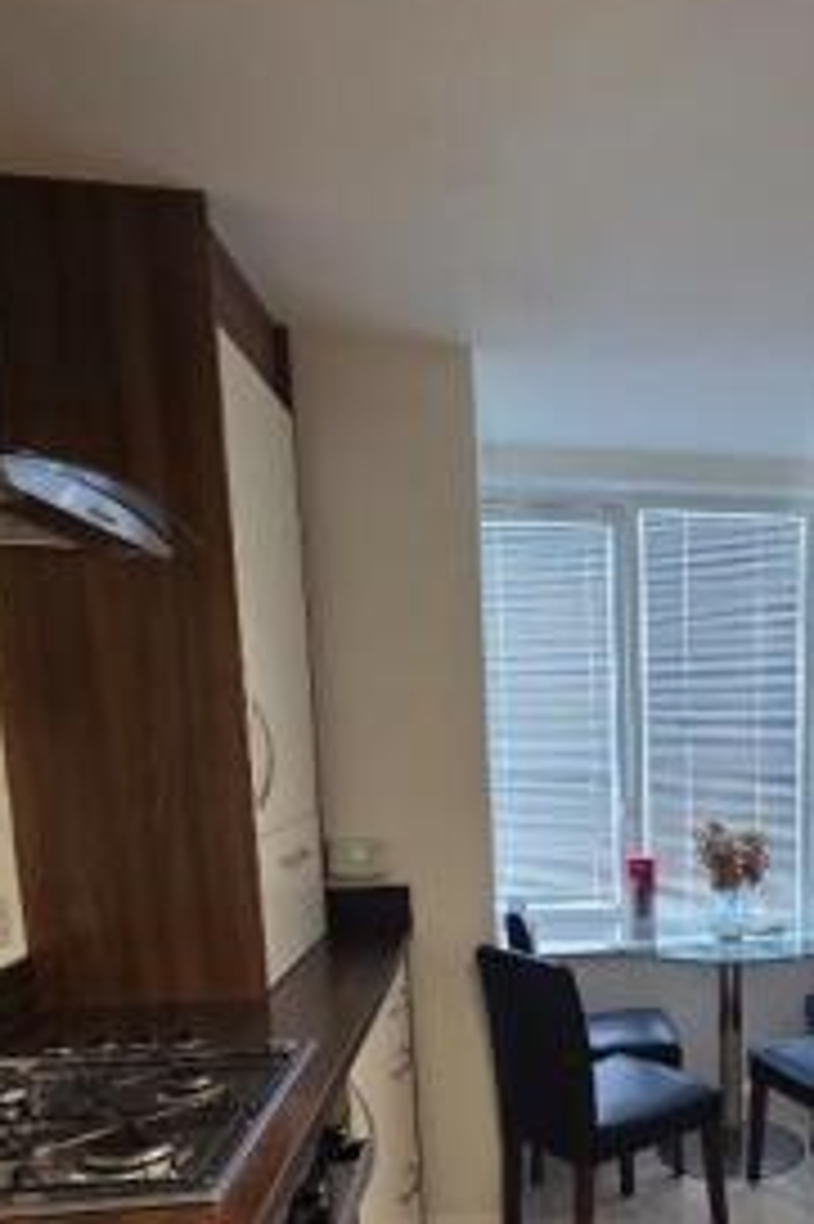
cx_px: 713
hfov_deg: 41.8
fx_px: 985
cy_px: 916
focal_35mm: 29
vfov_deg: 60.3
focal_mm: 2.2
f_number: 1.9
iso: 160
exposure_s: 1/50
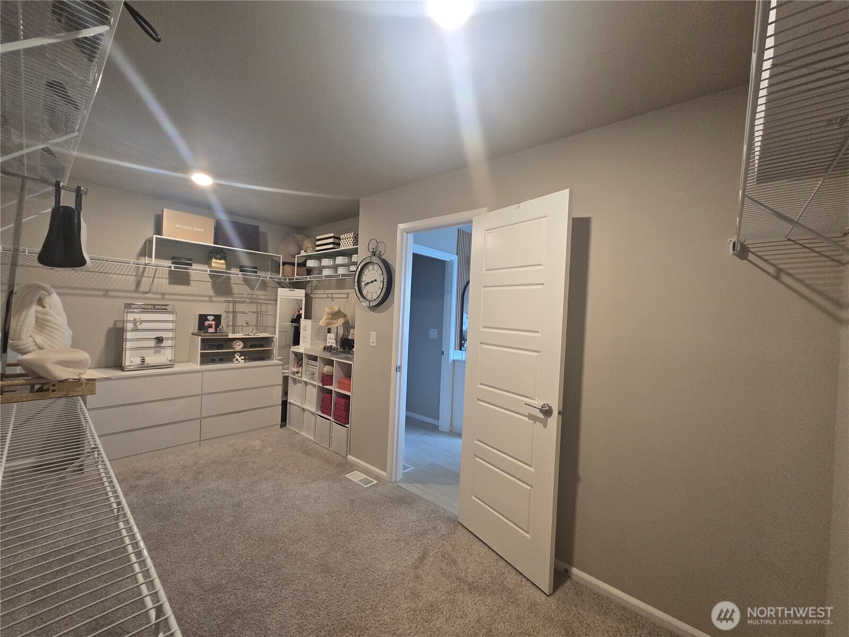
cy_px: 318
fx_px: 319
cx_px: 424
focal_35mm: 13
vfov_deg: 89.9
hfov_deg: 106.2
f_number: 2.2
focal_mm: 2.2
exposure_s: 1/60
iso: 320
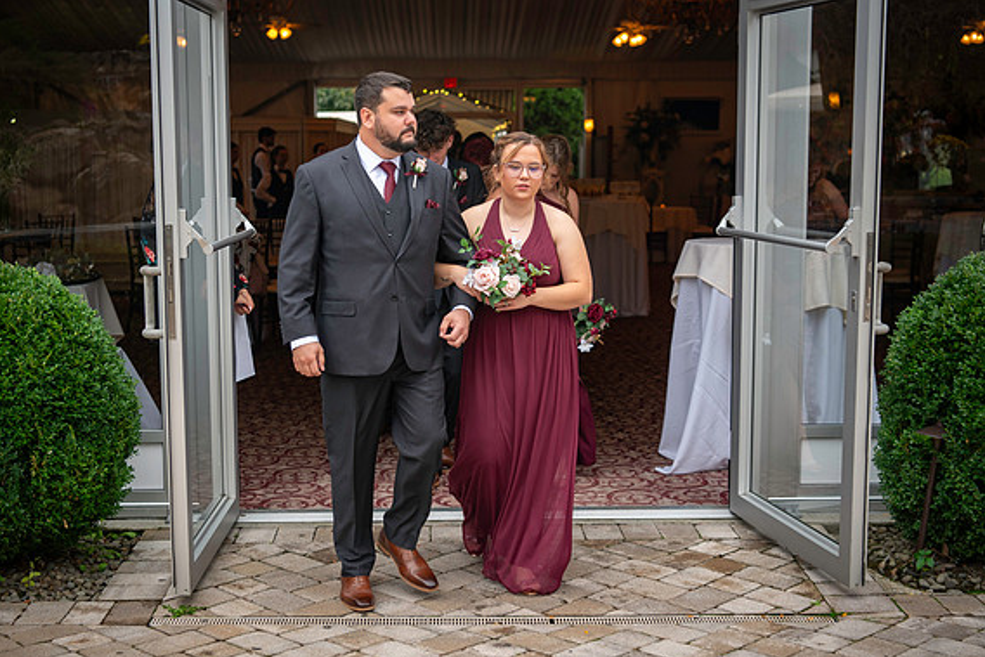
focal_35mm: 51
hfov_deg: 38.9
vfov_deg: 26.5
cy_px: 333
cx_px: 484
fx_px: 1396
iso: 500
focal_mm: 50
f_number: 3.5
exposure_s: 1/160
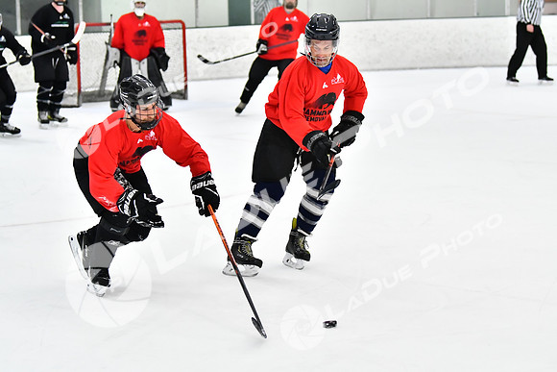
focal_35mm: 108
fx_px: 1671
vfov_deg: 12.7
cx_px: 278
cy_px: 186
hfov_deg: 18.9
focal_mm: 72
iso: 6400
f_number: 2.8
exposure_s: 1/1600
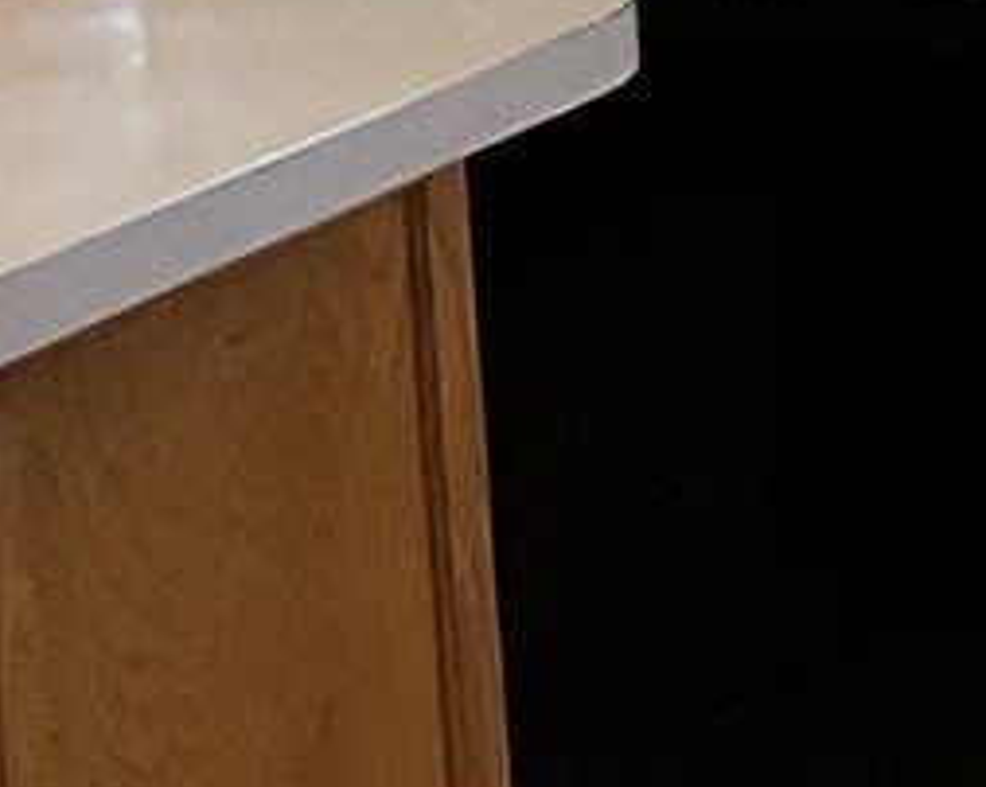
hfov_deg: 7.5
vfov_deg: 7.0
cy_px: -522
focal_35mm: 215
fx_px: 6269
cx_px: 3301
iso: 40
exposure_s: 1/60
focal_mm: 3
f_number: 1.8
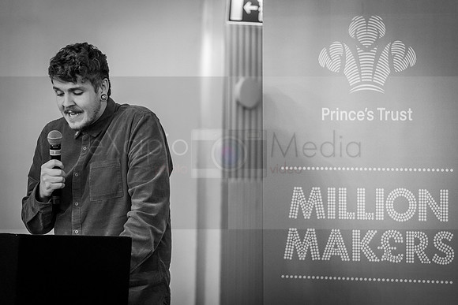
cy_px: 161
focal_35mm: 182
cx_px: 225
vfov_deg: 7.5
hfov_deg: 11.3
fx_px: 2318
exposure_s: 1/100
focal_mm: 173
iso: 6400
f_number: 2.8
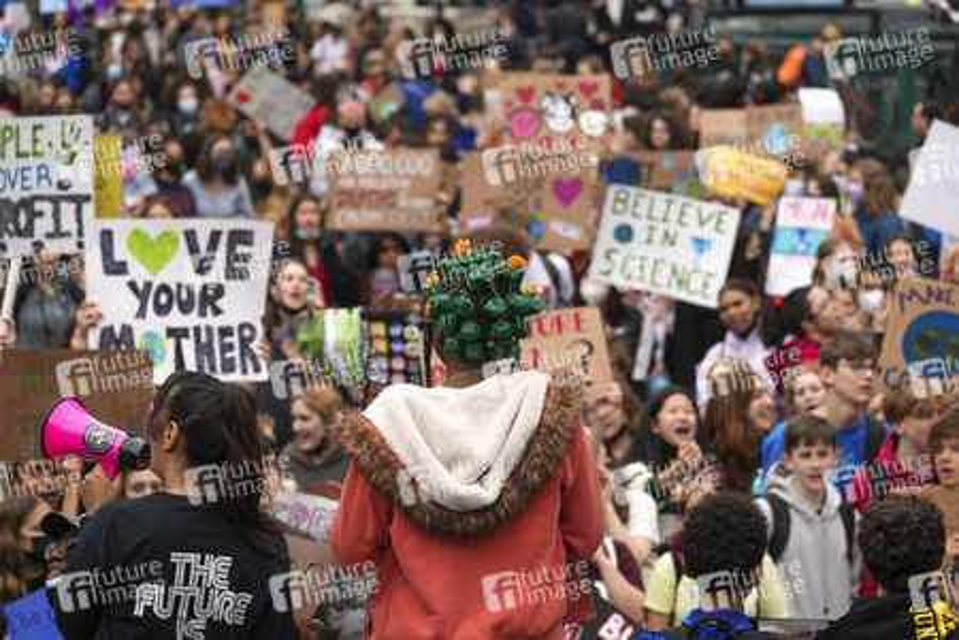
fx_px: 3410
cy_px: 320
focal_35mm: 128
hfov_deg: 16.0
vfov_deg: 10.7
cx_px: 480
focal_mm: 128
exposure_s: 1/400
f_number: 5.6
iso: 200
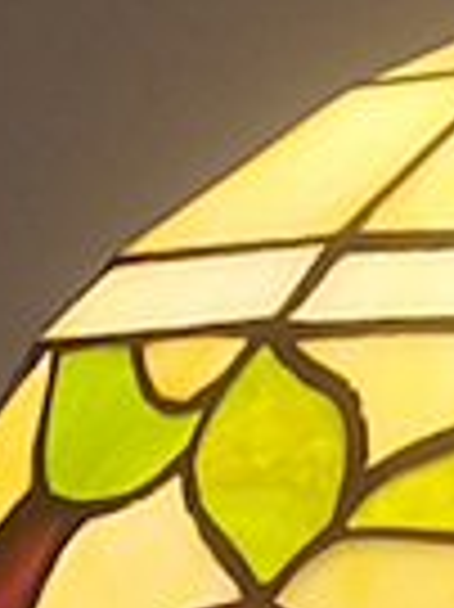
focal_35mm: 205
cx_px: 872
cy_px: -1079
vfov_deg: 8.4
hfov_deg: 7.0
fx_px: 3591
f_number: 1.8
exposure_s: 1/50
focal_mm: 5.58
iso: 125
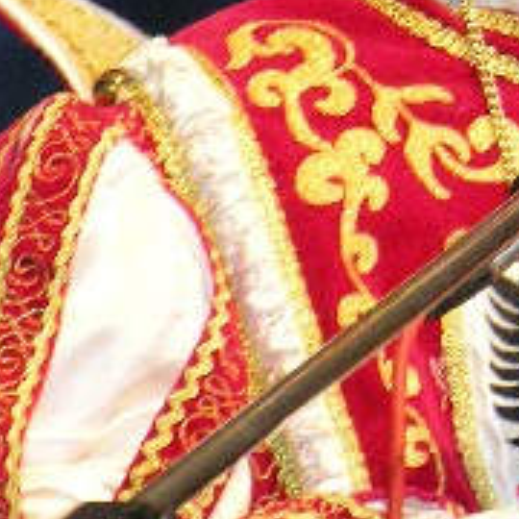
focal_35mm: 994
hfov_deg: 1.8
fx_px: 16861
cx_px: 620
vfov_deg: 1.8
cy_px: 107
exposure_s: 1/30
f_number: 4.5
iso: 200
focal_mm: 64.5
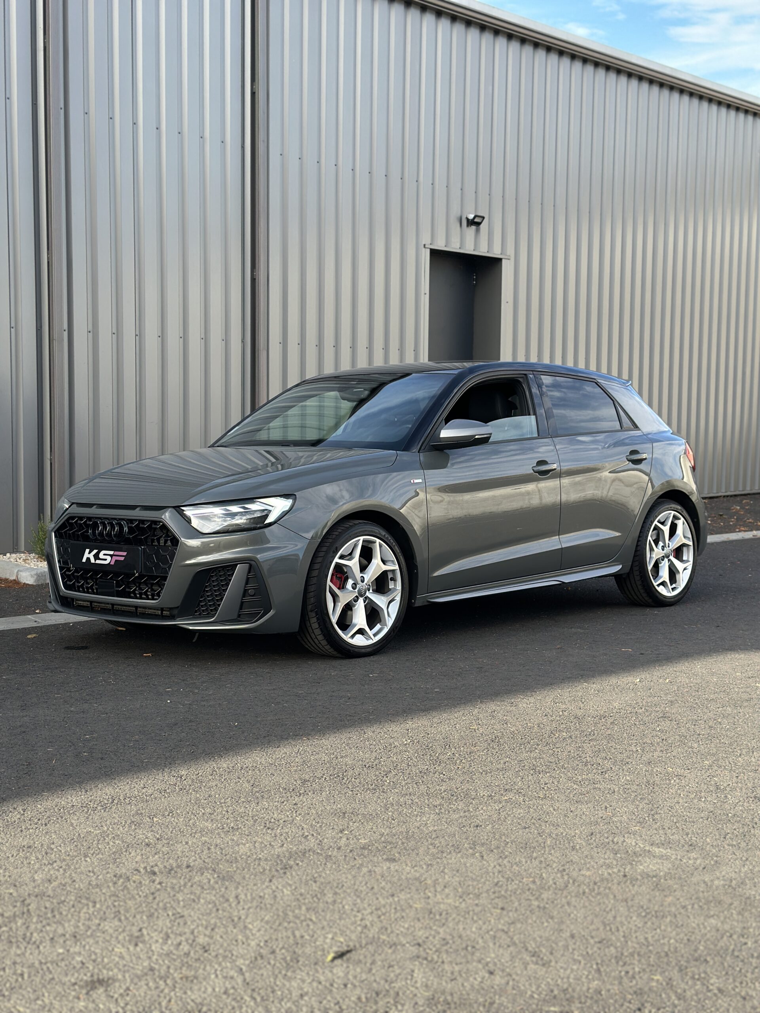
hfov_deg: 30.3
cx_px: 380
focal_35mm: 48
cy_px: 506
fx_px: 1405
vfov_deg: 39.7
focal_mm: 6.86
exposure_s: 1/615
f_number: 1.78
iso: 80
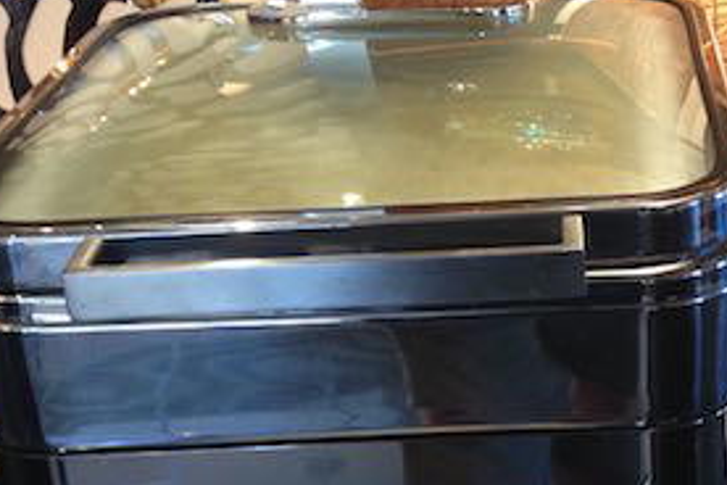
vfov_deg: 15.7
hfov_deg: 22.1
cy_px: 315
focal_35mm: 87
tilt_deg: -24.4
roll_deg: +0.2
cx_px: 798
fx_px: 1757
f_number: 2.4
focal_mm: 4.12
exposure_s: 1/20
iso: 125
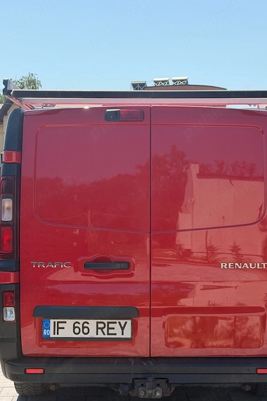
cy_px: 218
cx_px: 152
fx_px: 667
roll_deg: -0.8
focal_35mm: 60
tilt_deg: -3.4
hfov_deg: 22.6
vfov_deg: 33.4
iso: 80
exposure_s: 1/4098
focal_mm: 6.76
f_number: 1.78
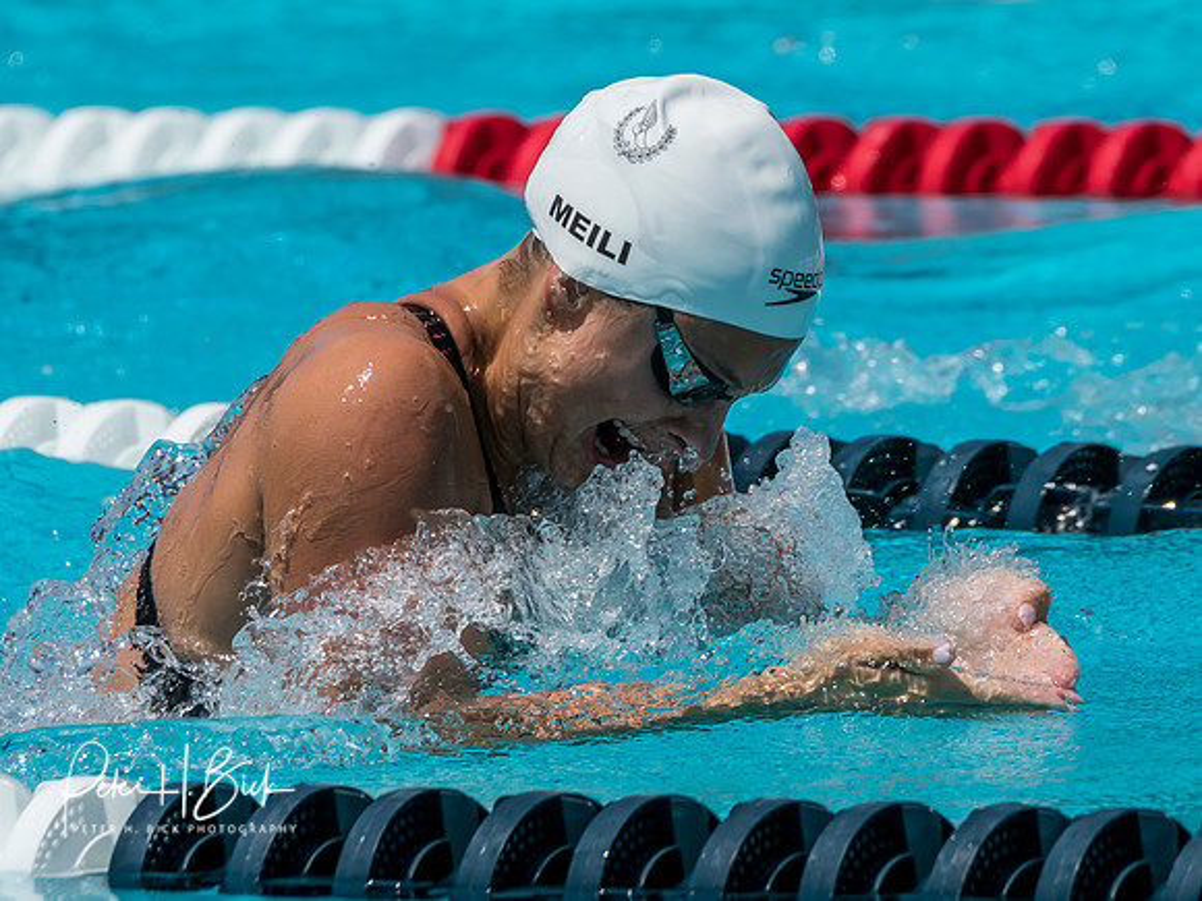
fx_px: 28460
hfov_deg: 2.4
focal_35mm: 820
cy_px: 436
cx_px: 538
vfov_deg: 1.8
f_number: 7.1
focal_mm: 280
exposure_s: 1/2000
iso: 250
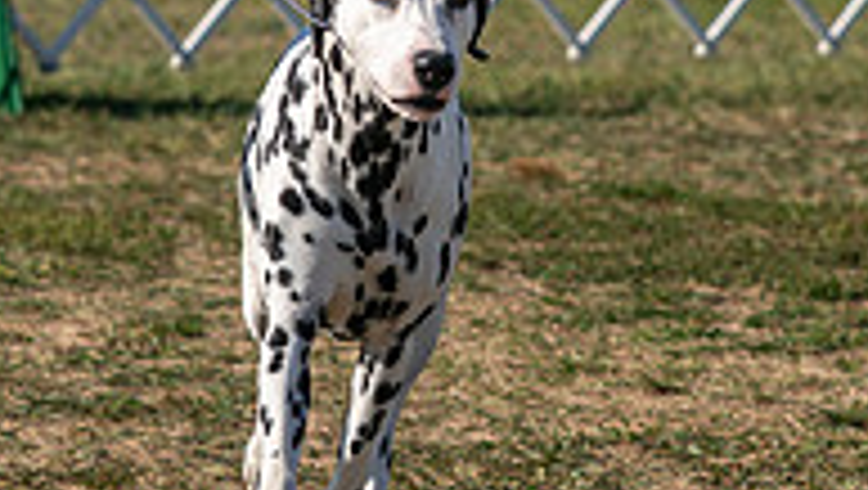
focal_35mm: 355
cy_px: -342
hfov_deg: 6.1
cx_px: 335
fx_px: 8179
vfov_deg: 3.4
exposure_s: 1/1250
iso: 125
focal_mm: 97
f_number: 4.5
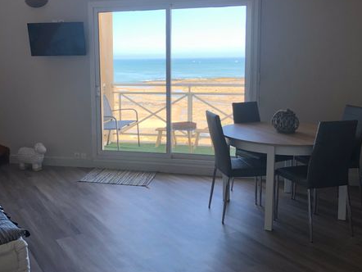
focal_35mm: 38
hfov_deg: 48.6
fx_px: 398
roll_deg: +0.3
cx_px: 139
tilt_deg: -7.9
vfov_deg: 37.6
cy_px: 108
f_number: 1.8
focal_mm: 3.99
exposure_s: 1/136
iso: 20
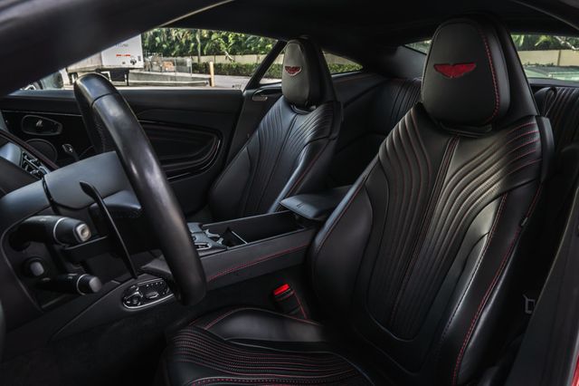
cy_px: 193
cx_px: 304
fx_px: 427
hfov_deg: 68.2
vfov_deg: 48.5
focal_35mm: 27
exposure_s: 1/20
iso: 200
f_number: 8
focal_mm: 24
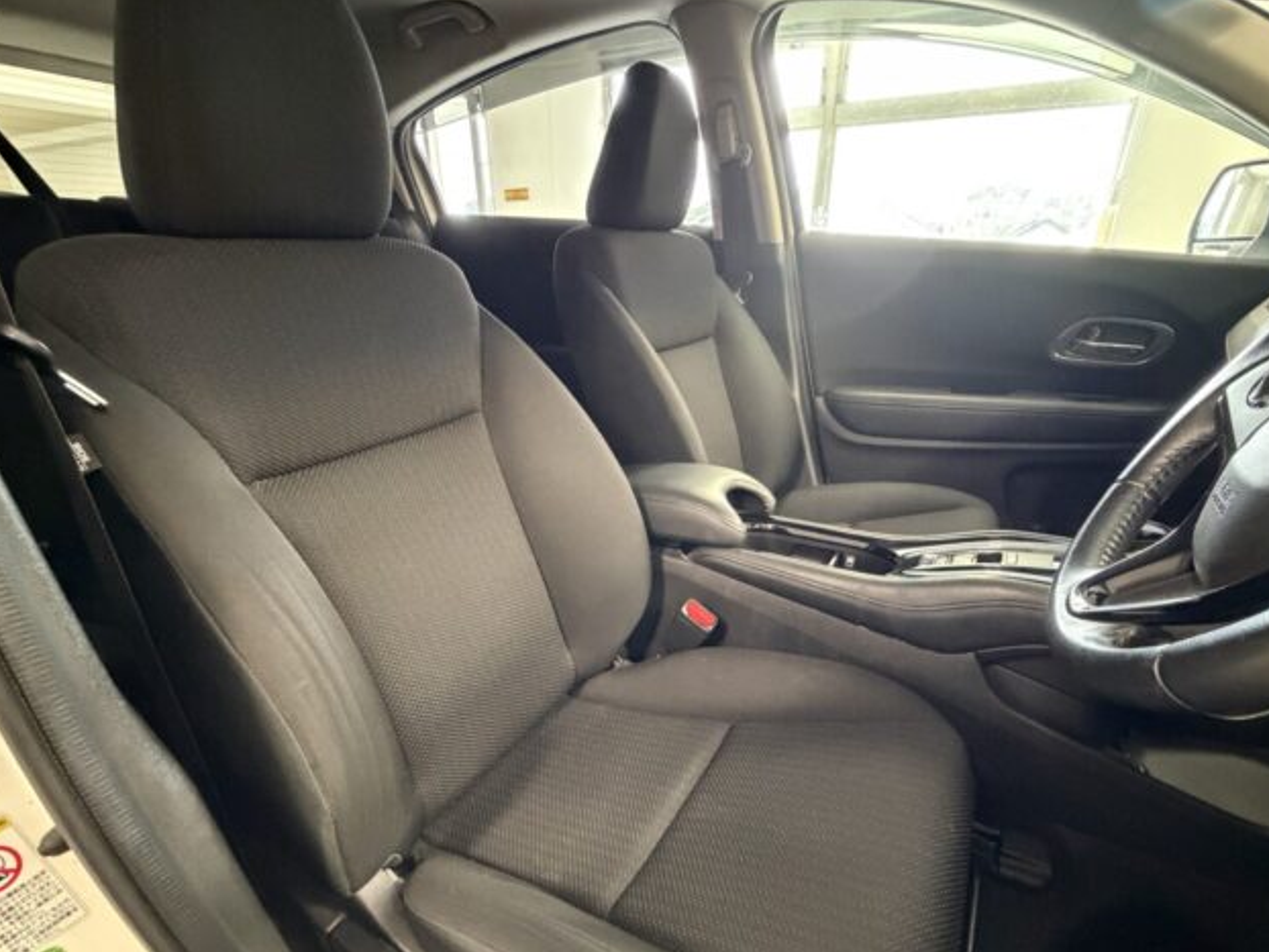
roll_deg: +0.7
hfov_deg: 87.7
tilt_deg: -27.0
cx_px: 641
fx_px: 660
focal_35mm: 18
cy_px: 589
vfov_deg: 70.6
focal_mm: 2.22
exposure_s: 1/40
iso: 1250
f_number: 2.2
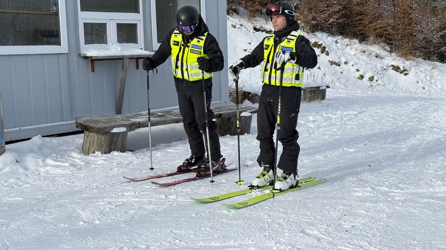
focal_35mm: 53
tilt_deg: -6.9
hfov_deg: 39.2
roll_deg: +2.5
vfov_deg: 22.6
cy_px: 109
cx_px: 222
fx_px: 627
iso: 64
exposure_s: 1/4587
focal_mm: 6.76
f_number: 1.78
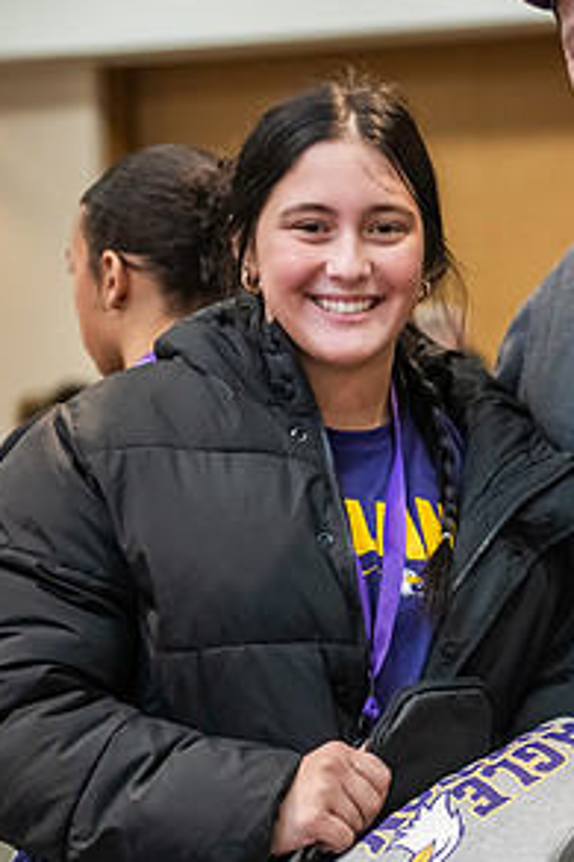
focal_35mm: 119
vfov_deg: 17.2
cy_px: 407
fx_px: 2849
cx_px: 556
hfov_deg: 11.4
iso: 2500
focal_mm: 60
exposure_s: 1/200
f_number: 2.8
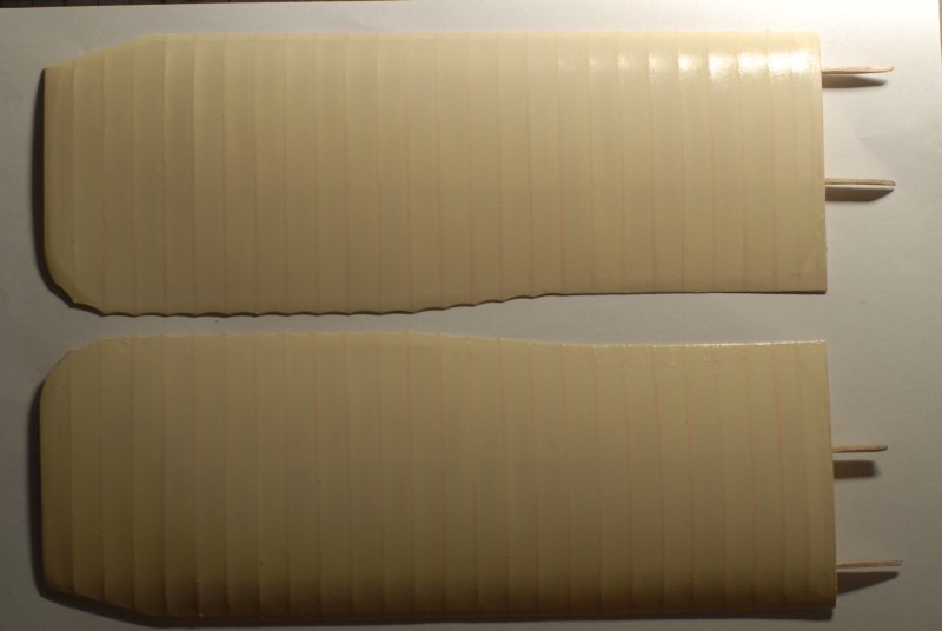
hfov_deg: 27.0
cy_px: 316
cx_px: 471
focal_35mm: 75
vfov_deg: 18.2
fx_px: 1965
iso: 400
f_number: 3.2
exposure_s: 1/40
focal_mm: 50
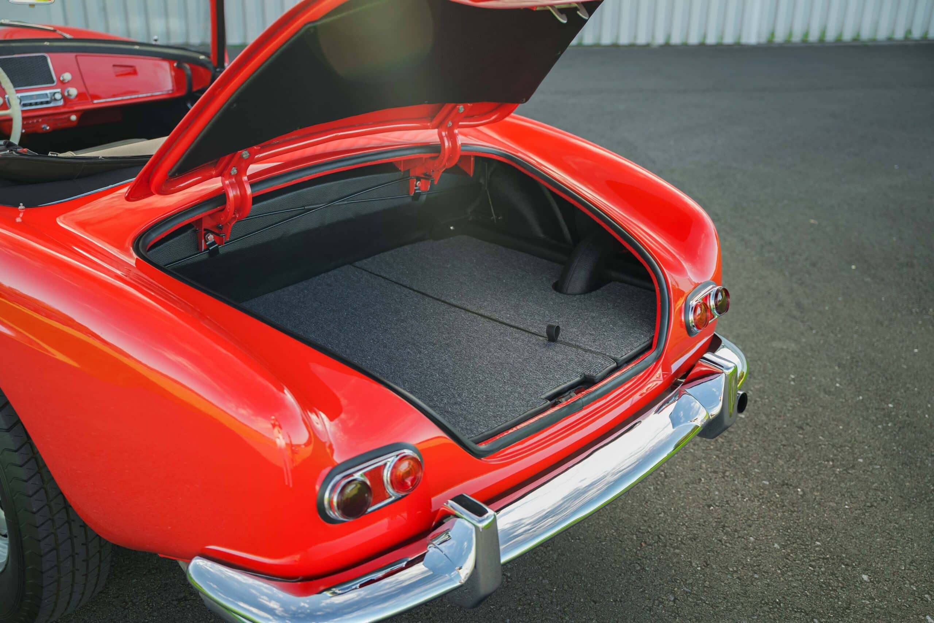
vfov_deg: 36.2
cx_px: 467
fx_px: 952
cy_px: 312
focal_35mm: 37
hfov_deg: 52.3
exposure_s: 1/200
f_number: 2.8
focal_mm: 36.7
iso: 160
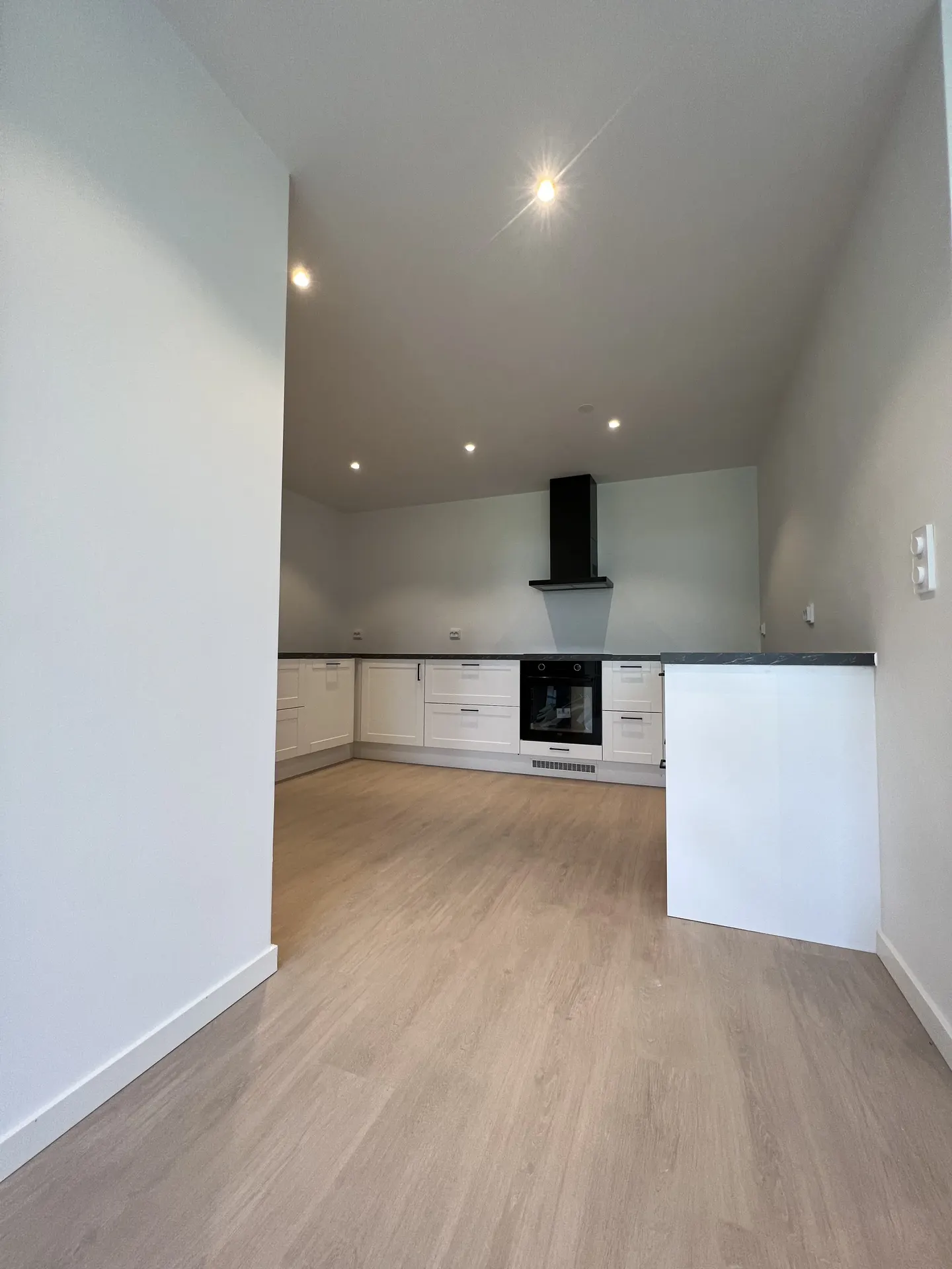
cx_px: 476
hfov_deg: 89.9
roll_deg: -1.1
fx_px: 477
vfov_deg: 106.2
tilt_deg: +1.8
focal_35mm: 13
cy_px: 634
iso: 100
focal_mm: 1.57
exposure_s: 1/100
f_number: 1.8
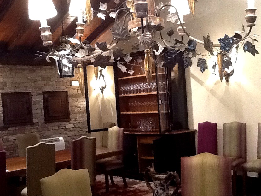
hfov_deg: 37.5
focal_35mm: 51
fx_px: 385
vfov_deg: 28.6
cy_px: 104
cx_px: 131
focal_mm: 2.03
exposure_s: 1/30
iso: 250
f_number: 2.4
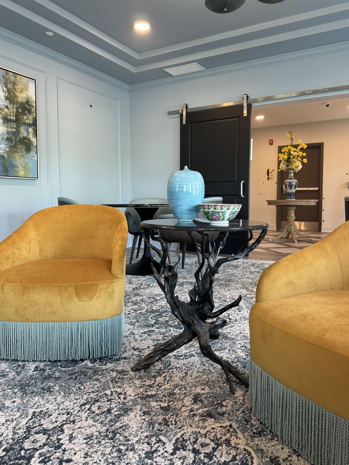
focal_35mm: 26
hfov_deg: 53.1
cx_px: 177
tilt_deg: -4.3
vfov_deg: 67.2
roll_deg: +0.1
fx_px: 349
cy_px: 219
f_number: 1.78
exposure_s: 1/120
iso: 200
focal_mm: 6.76
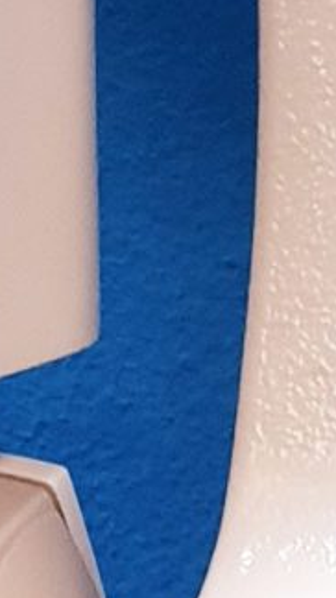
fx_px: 3552
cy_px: 797
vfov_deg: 9.4
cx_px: -223
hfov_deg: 5.4
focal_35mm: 224
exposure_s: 1/25
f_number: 2.4
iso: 320
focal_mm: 4.3
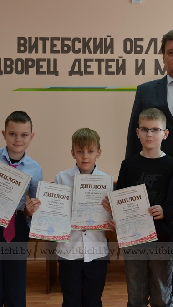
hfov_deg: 19.0
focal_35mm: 62
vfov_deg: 33.8
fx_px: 505
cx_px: 163
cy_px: 152
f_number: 5.6
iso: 400
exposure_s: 1/125
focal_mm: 26
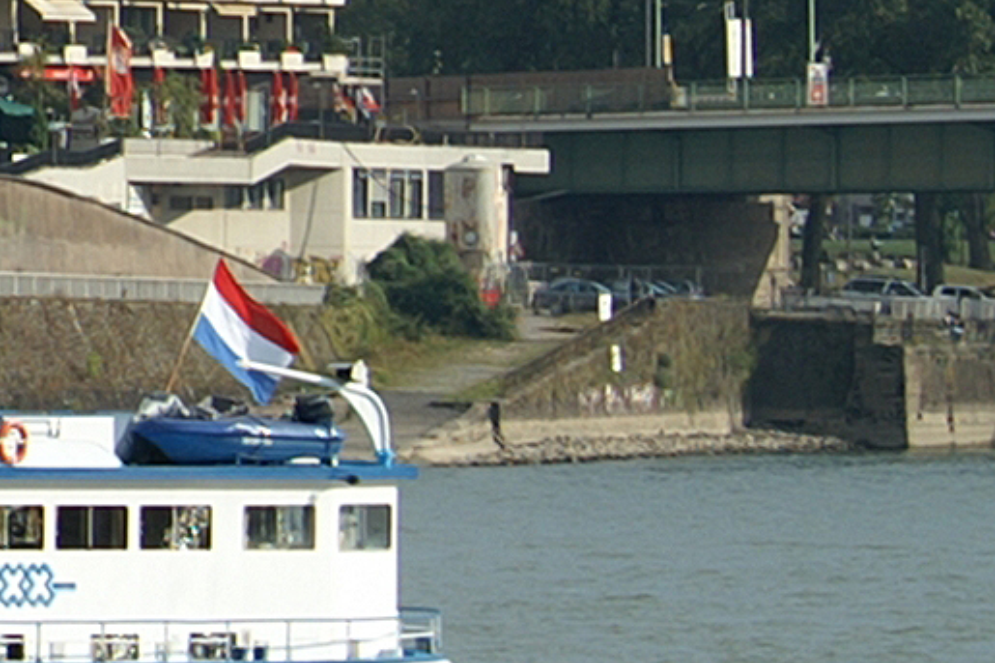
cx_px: -1754
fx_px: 16936
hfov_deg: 3.3
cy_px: -677
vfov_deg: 2.2
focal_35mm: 613
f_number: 10
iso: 100
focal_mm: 70
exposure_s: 1/200
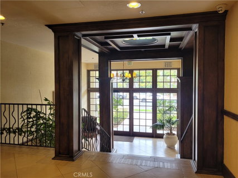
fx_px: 179
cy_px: 89
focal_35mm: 26
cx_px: 119
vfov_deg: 53.0
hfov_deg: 67.3
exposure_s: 1/120
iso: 100
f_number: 1.8
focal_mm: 5.4
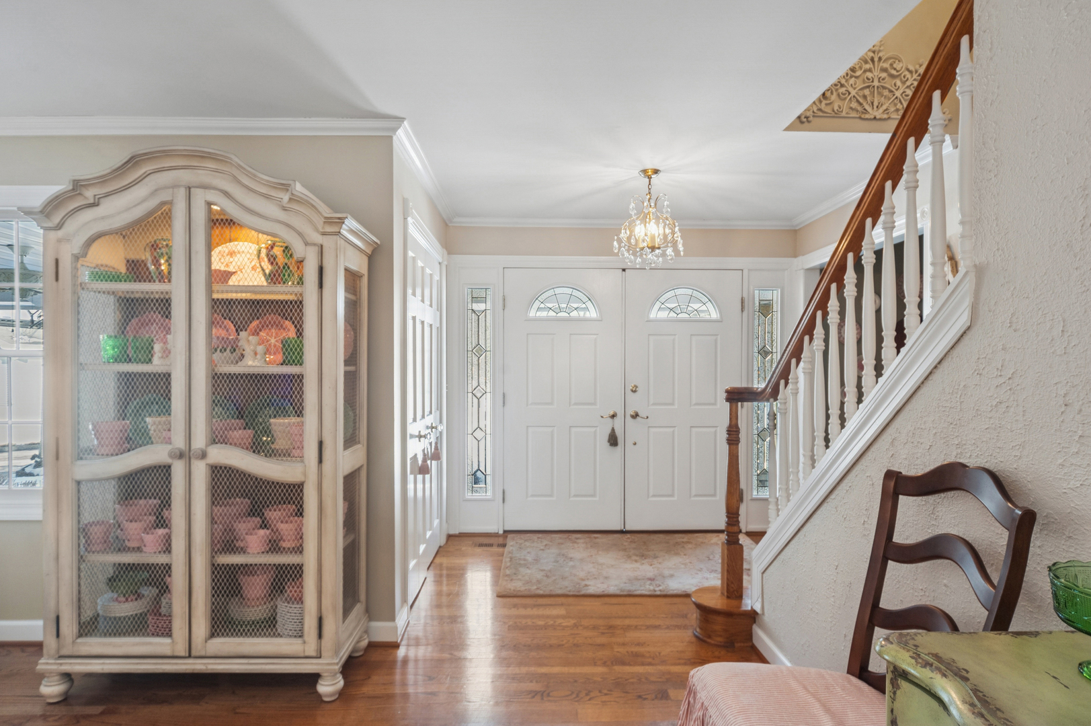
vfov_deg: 61.9
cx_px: 546
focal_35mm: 20
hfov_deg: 84.0
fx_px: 606
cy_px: 363
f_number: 8
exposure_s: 1/25
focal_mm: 20
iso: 400
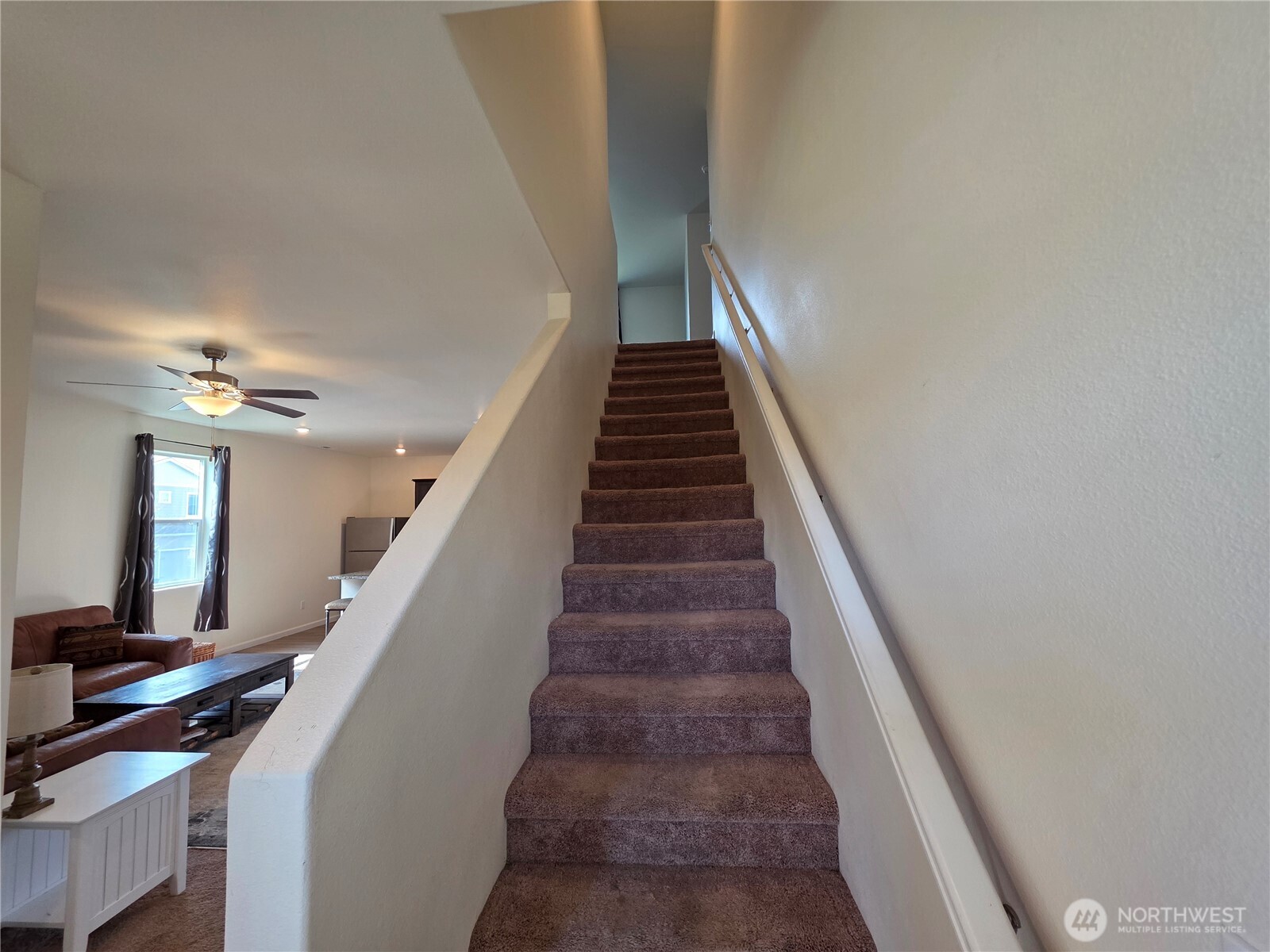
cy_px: 476
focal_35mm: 13
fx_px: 477
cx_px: 635
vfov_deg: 89.9
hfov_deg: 106.2
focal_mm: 2.2
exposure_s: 1/120
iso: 125
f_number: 1.9
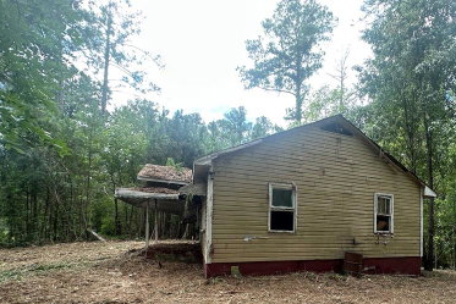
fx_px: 253
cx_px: 304
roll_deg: -1.3
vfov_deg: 59.0
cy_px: 225
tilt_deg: +1.6
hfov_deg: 81.1
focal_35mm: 20
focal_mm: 2.22
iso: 40
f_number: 2.2
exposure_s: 1/137
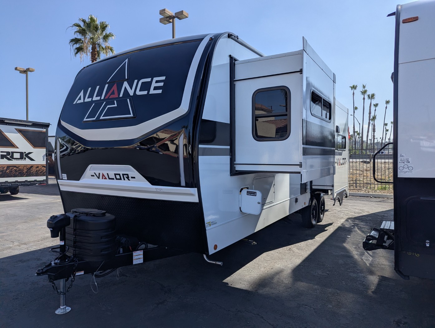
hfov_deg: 71.5
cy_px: 164
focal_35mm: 24
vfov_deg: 56.9
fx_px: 302
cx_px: 218
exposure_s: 1/3058
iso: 47
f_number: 1.85
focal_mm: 6.81
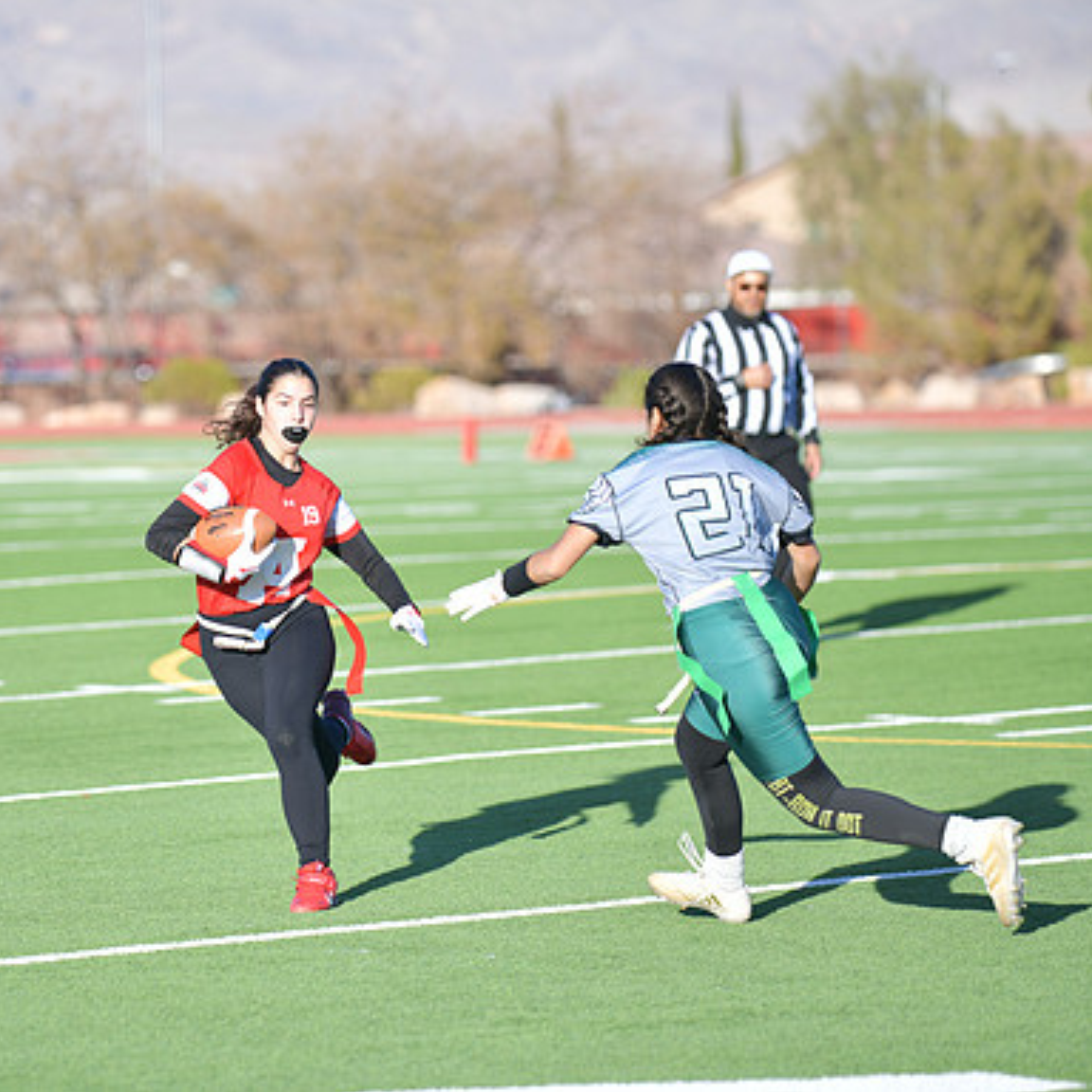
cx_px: 273
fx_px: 7780
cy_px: 545
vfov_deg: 8.0
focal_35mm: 218
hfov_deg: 8.0
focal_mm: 170
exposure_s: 1/800
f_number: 2.8
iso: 64
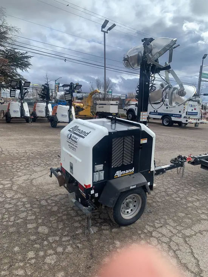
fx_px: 208
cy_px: 138
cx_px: 104
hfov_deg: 53.1
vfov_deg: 67.3
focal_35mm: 26
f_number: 1.8
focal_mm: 4.25
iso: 25
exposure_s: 1/1661
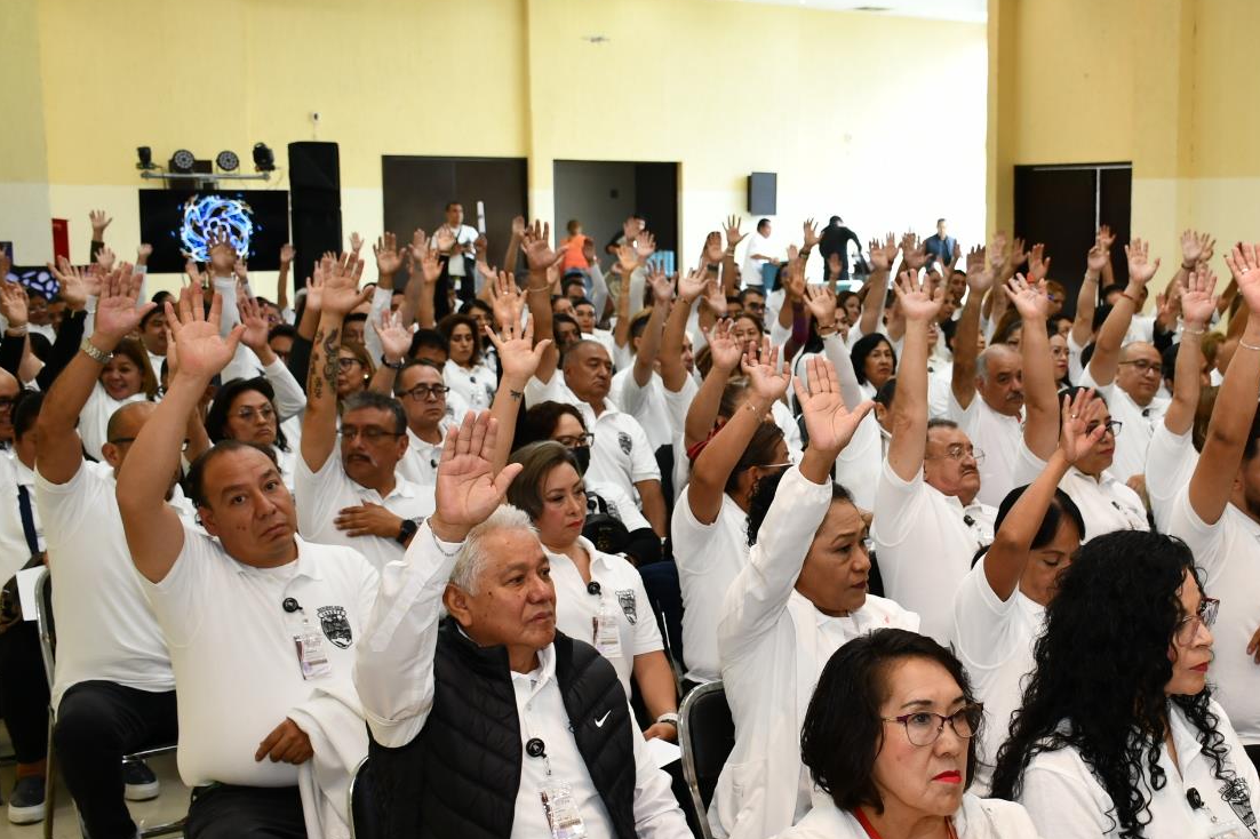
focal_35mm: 50
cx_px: 883
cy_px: 437
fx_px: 1749
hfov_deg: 38.9
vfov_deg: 27.0
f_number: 4
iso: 500
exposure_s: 1/60
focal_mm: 23
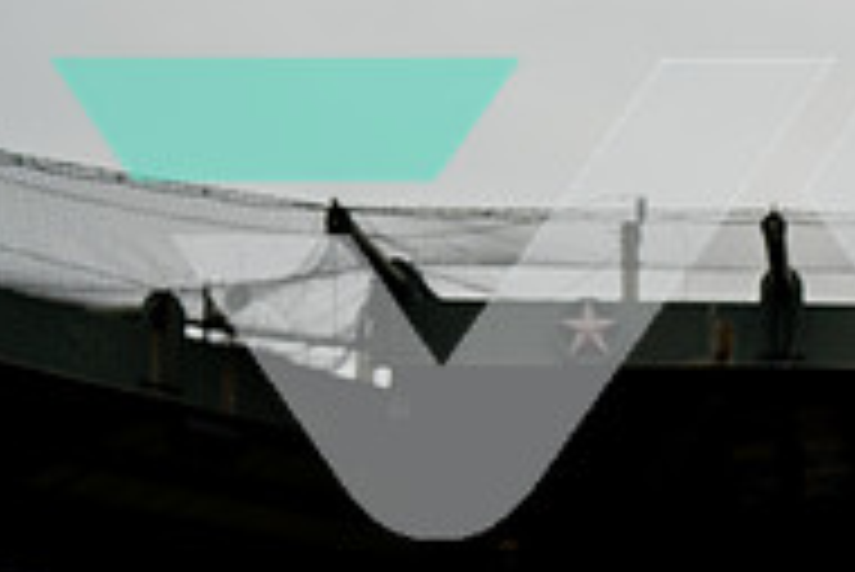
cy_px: 844
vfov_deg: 12.2
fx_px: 2543
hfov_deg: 17.5
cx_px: 1210
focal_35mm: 107
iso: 320
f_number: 5.6
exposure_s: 1/250
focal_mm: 35
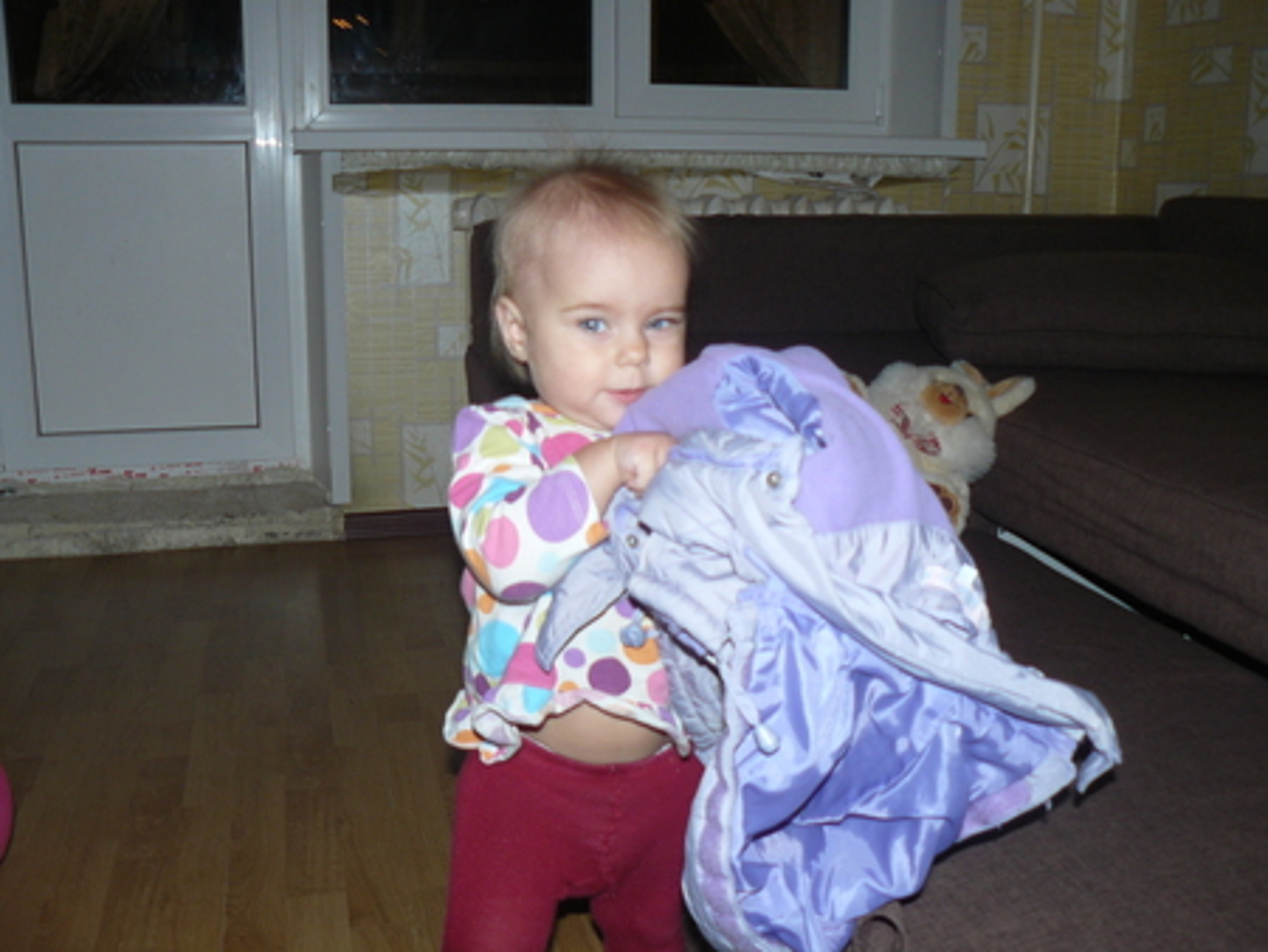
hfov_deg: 51.3
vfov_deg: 39.7
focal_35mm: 36
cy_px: 476
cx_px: 634
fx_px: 1319
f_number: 2.8
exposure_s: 1/30
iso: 100
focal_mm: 6
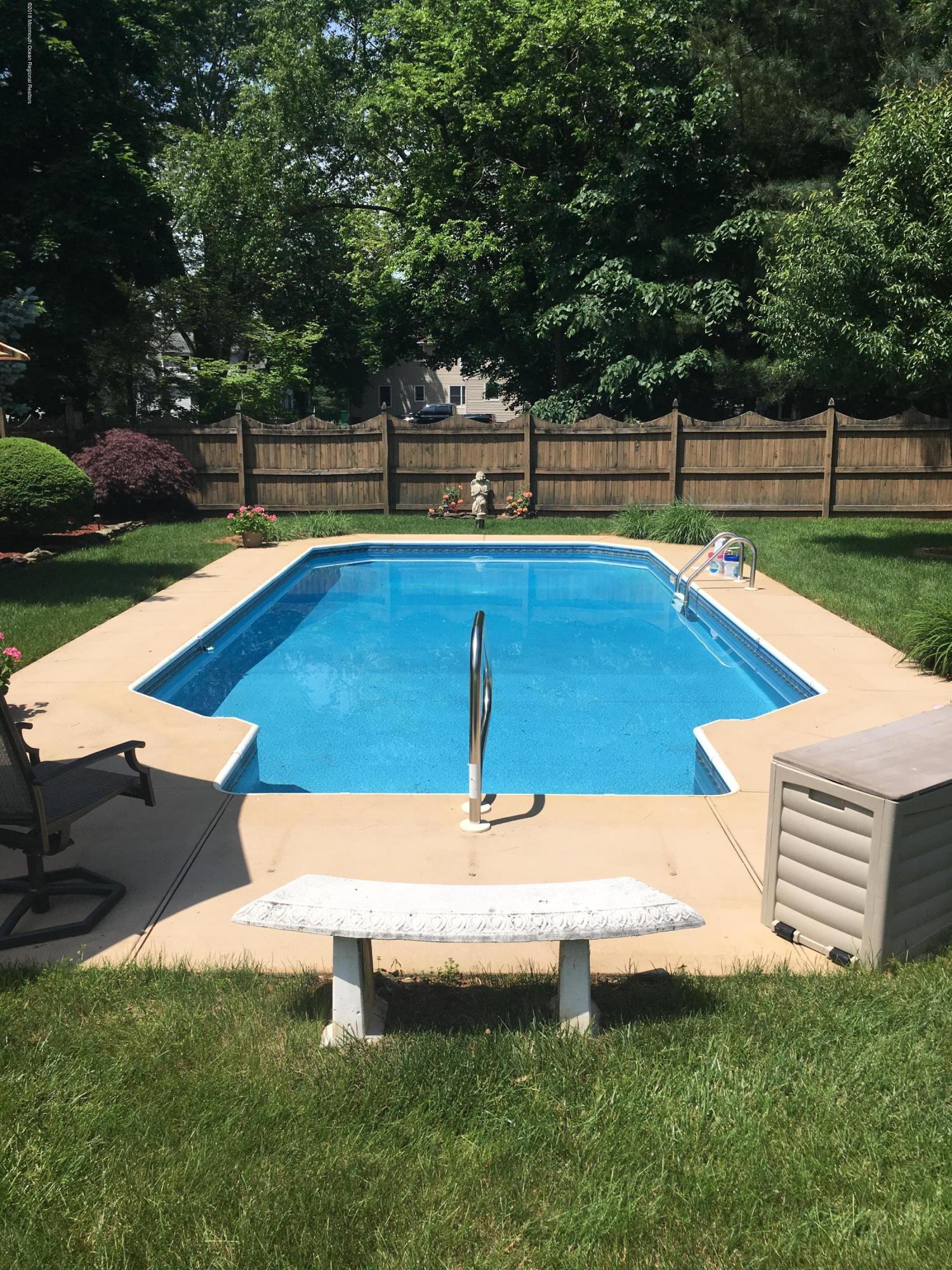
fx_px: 1063
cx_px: 476
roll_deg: -1.8
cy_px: 635
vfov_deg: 61.7
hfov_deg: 48.2
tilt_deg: -15.5
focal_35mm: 29
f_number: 2.2
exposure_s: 1/2331
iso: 25
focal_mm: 4.15
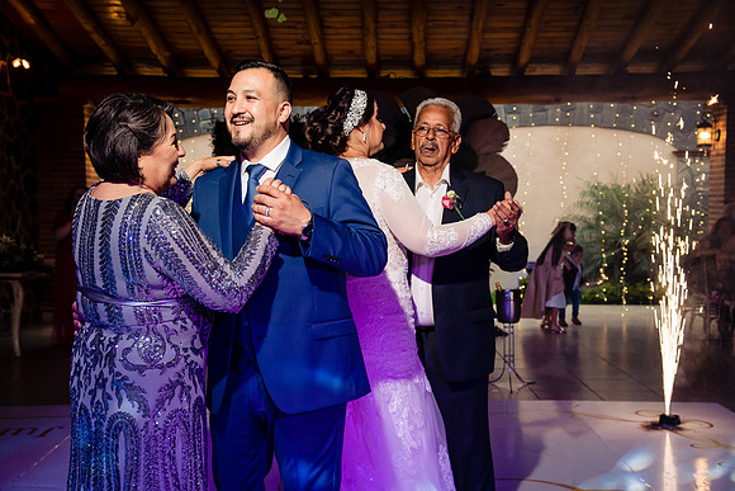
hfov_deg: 42.7
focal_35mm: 46
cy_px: 246
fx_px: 939
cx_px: 368
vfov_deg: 29.3
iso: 2000
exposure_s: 1/200
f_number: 6.3
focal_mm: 46
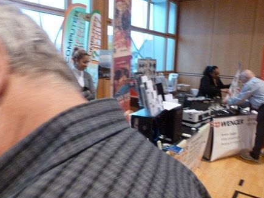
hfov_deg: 61.7
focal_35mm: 29
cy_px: 100
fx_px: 221
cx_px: 132
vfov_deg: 48.2
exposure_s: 1/40
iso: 800
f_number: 3.5
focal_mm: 5
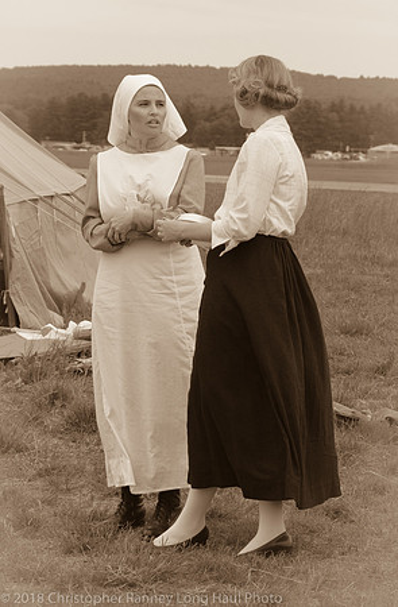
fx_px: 2823
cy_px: 260
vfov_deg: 12.3
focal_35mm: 168
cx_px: 231
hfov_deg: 8.1
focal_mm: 65
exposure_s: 1/1600
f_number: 5.3
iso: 400
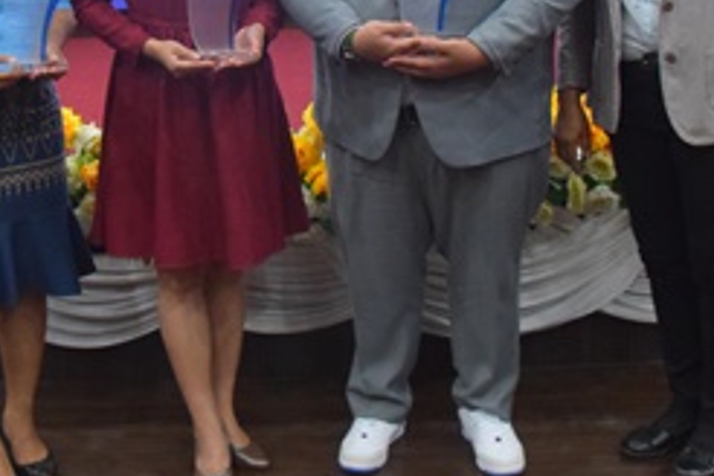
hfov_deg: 31.8
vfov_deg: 21.1
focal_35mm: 62
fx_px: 1234
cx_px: 197
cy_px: -3
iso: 3200
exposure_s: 1/80
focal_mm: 17
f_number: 4.5
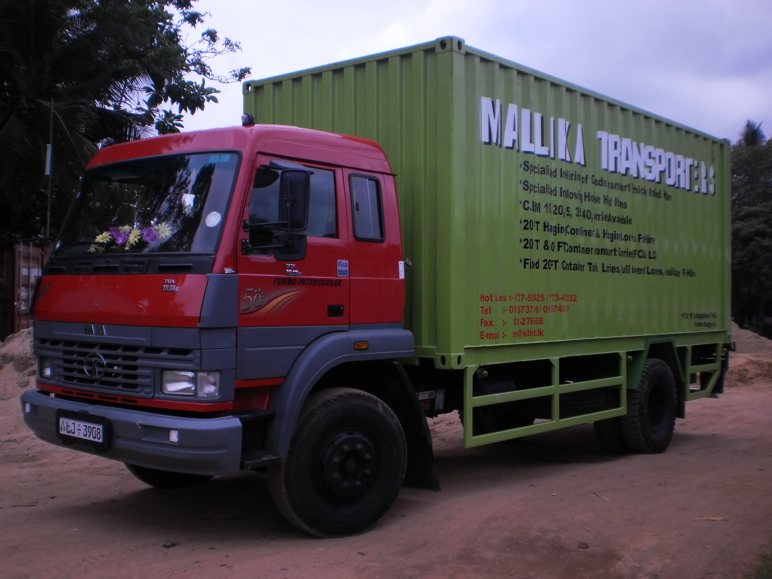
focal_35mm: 42
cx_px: 386
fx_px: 937
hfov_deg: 44.8
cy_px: 290
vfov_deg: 34.3
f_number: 4.9
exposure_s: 1/640
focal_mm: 7.4
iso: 100
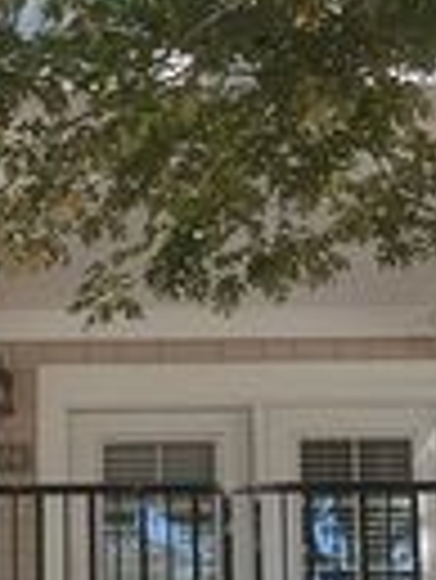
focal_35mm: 134
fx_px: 2247
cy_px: 758
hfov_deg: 10.8
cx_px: -162
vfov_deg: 14.1
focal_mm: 5.1
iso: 50
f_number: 1.6
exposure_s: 1/352
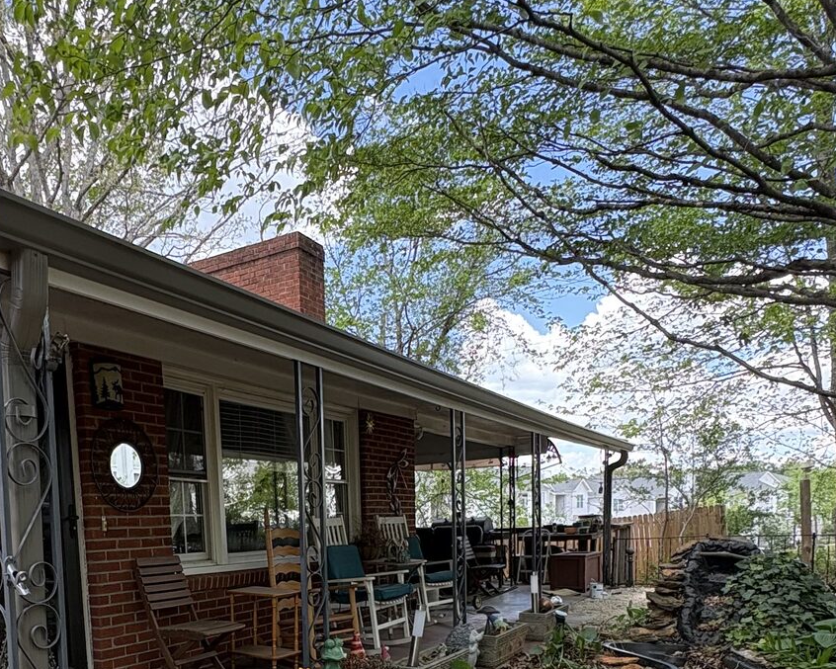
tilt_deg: -4.3
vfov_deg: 42.9
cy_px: 610
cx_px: 276
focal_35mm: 31
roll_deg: +1.8
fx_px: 767
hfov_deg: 55.9
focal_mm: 2.22
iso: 64
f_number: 2.2
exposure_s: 1/166
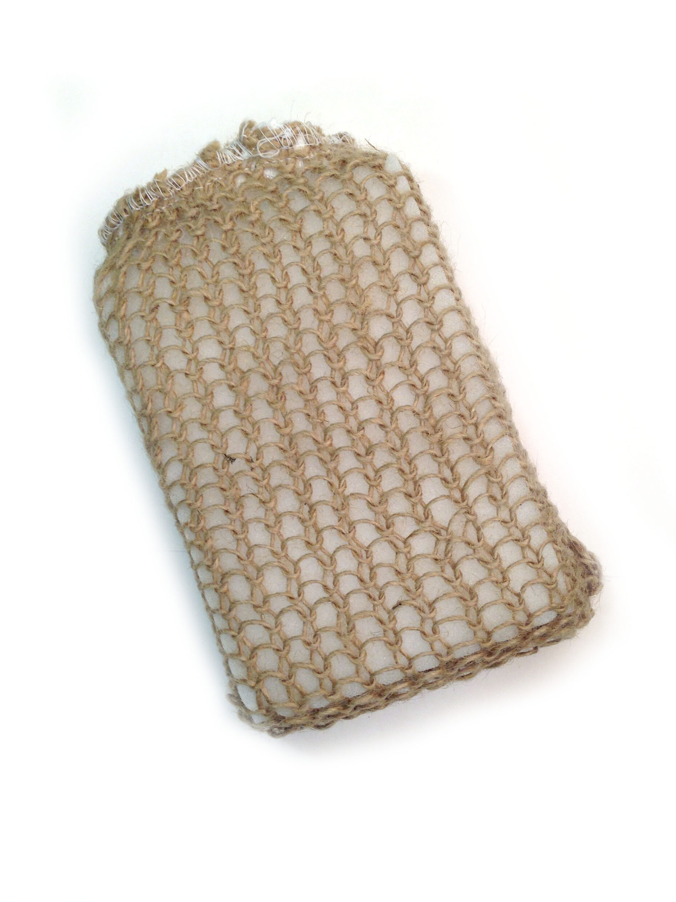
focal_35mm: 34
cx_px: 331
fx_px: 885
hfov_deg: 41.8
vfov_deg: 54.0
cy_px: 450
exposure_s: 1/30
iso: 50
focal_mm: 4.12
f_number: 2.4
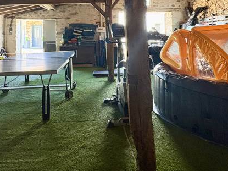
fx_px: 178
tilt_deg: +3.2
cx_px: 103
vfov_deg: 47.2
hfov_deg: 65.2
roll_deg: +0.5
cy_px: 24
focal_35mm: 27
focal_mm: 2.22
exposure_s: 1/60
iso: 320
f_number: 2.2
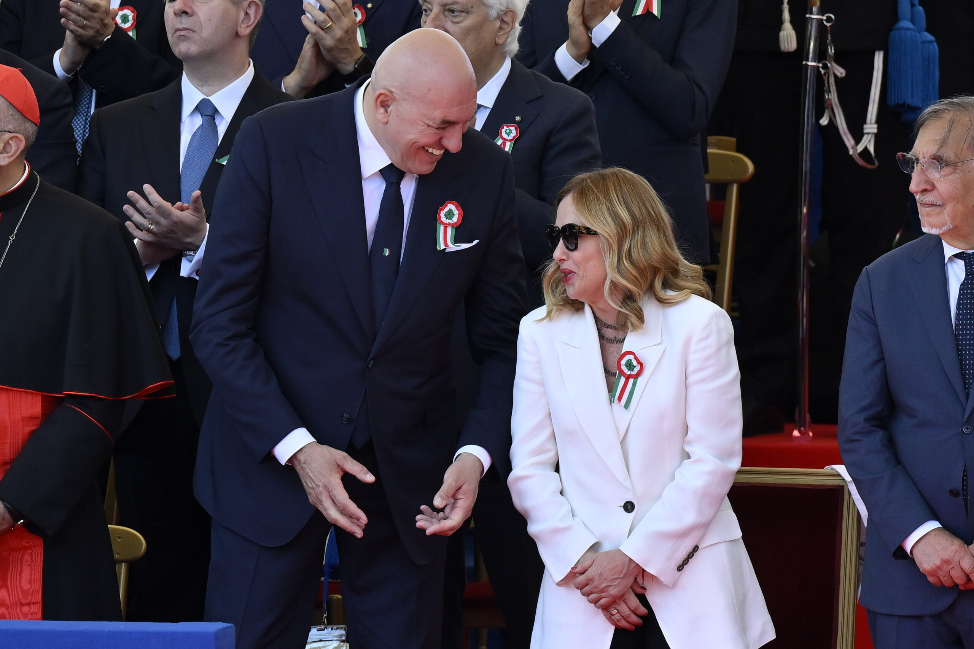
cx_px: 487
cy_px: 324
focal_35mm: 300
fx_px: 8115
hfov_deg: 6.9
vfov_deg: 4.6
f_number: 5.6
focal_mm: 200
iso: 640
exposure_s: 1/800
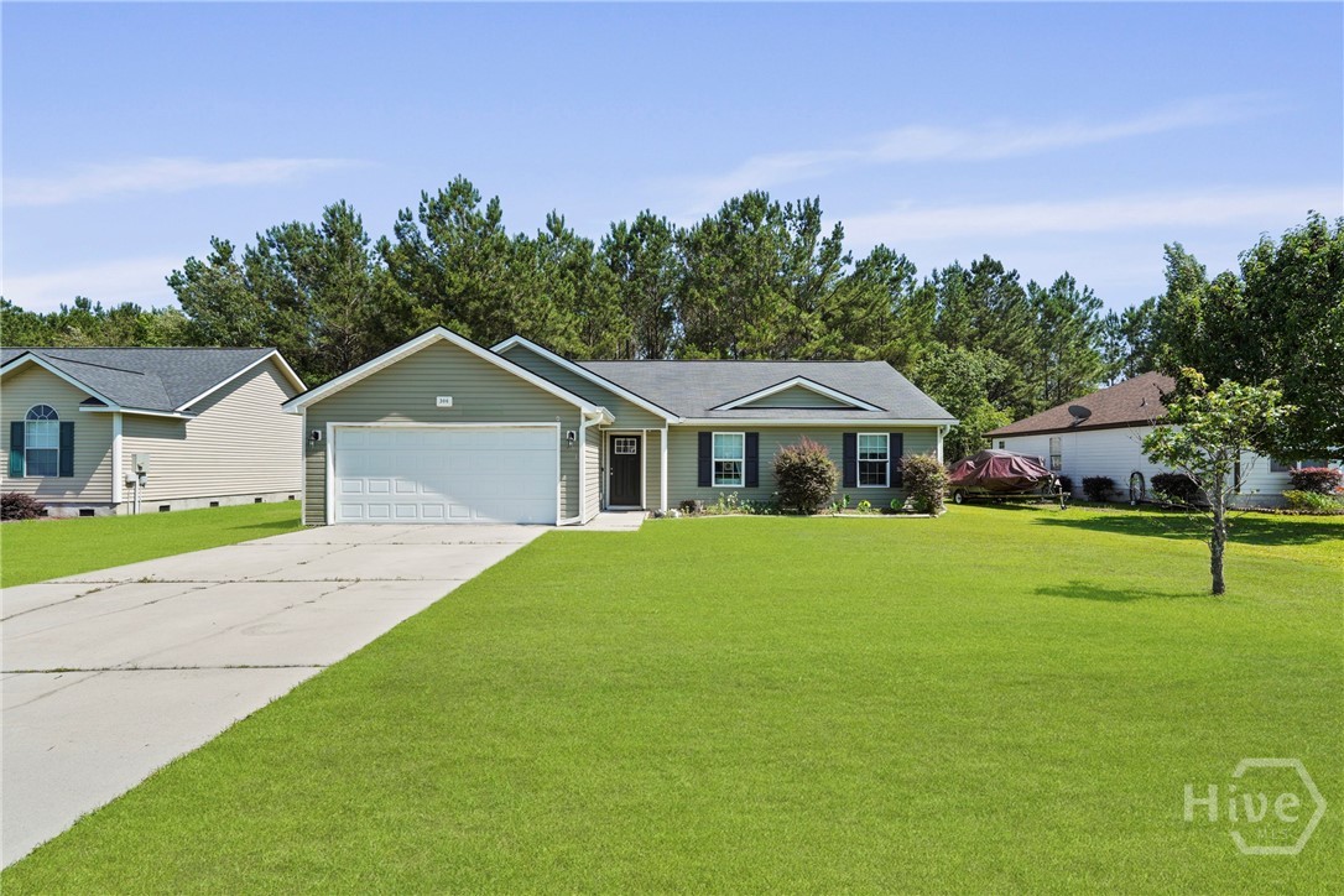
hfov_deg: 95.0
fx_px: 616
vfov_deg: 72.1
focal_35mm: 16
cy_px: 448
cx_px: 672
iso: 320
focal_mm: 16.5
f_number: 9
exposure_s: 1/250
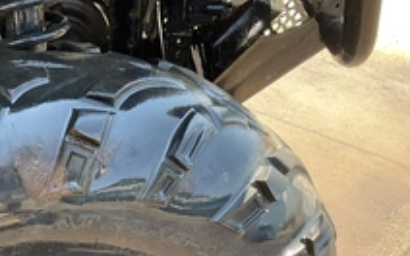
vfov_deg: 21.1
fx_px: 647
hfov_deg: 34.0
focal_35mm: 58
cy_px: 289
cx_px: 79
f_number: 1.8
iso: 32
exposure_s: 1/140
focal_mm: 3
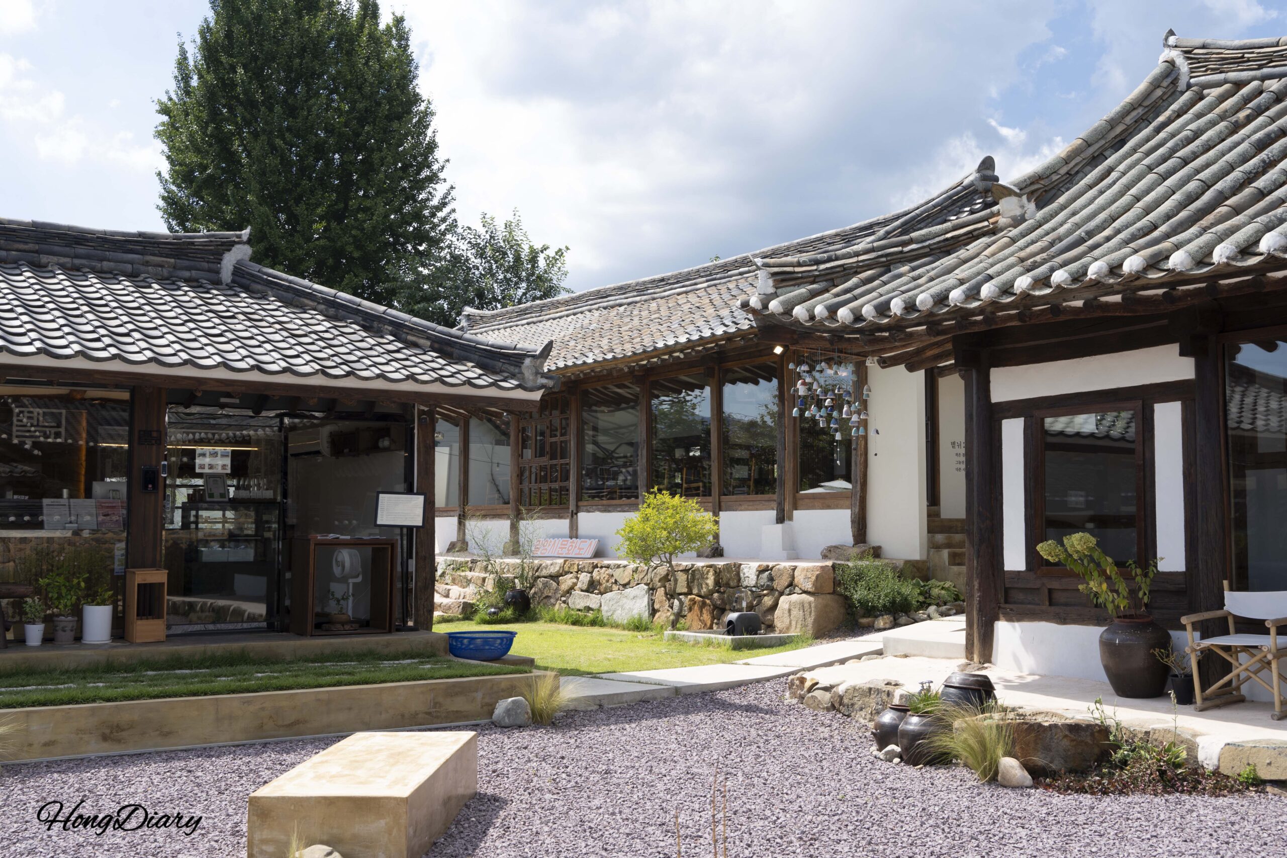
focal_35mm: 39
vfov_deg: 34.2
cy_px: 429
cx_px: 644
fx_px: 1394
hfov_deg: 49.6
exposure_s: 1/125
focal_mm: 39
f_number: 10
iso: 100
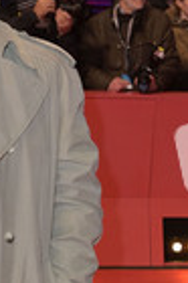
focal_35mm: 114
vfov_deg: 17.7
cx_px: -67
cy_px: 247
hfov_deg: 11.6
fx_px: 895
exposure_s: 1/250
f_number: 5.6
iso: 1600
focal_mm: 40
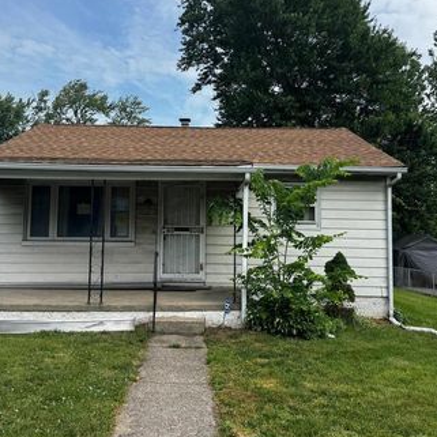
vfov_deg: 49.7
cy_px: 204
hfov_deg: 49.7
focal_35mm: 33
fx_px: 471
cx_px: 199
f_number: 1.78
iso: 80
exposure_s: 1/2415
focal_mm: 6.76
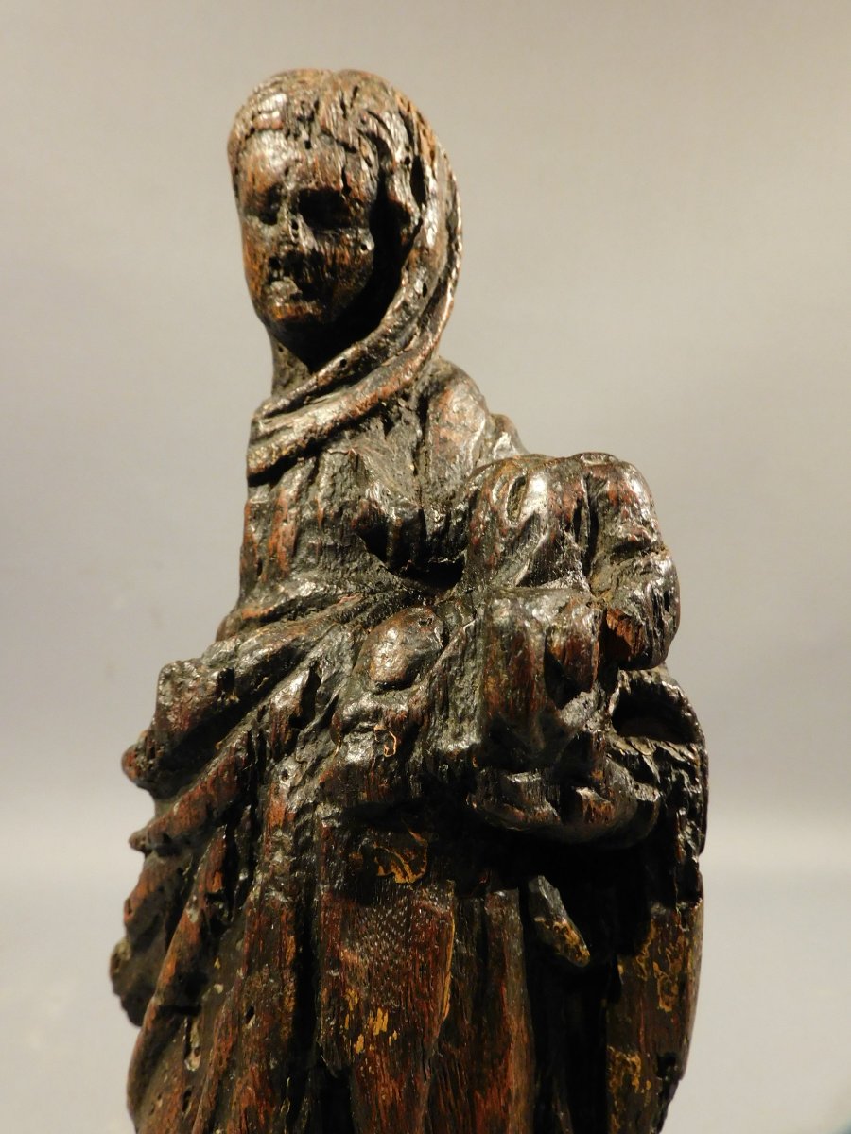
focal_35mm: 24
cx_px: 426
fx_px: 787
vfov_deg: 71.6
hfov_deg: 56.8
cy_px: 567
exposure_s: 1/20
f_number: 3.3
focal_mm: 4.3
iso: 400
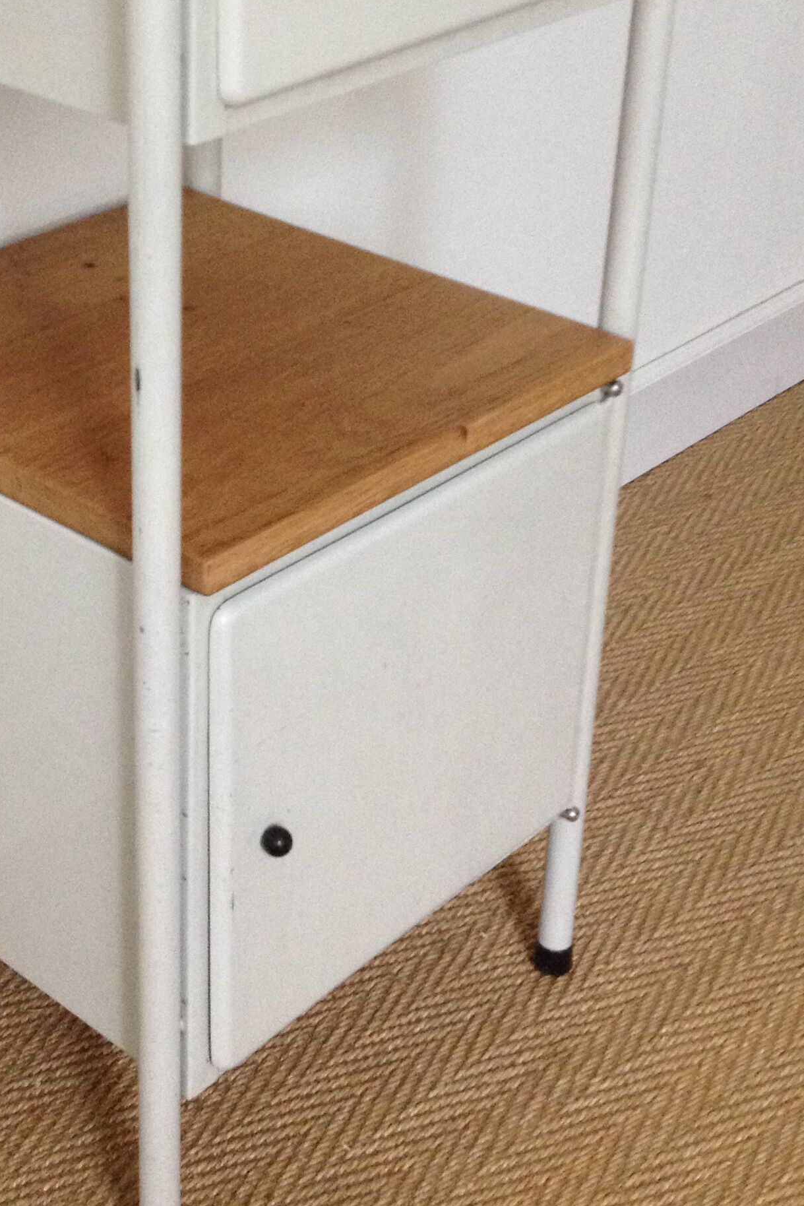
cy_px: 416
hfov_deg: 20.7
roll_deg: -0.2
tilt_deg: -26.8
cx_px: 159
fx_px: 2177
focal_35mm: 65
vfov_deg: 30.8
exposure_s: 1/20
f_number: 2.4
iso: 250
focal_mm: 4.28
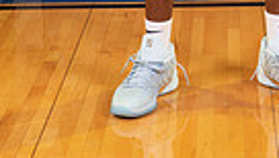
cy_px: -246
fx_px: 1230
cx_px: 220
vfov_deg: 6.9
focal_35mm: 166
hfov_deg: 12.9
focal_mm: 48
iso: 320
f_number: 7.1
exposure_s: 1/320
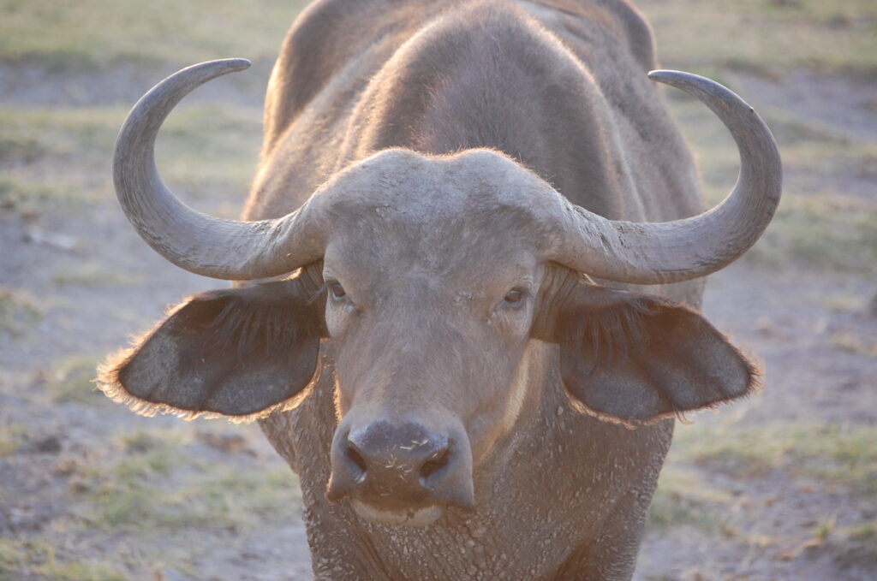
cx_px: 438
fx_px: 6019
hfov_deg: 8.3
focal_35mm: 248
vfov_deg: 5.5
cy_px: 290
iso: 800
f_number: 5.3
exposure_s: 1/320
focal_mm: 165
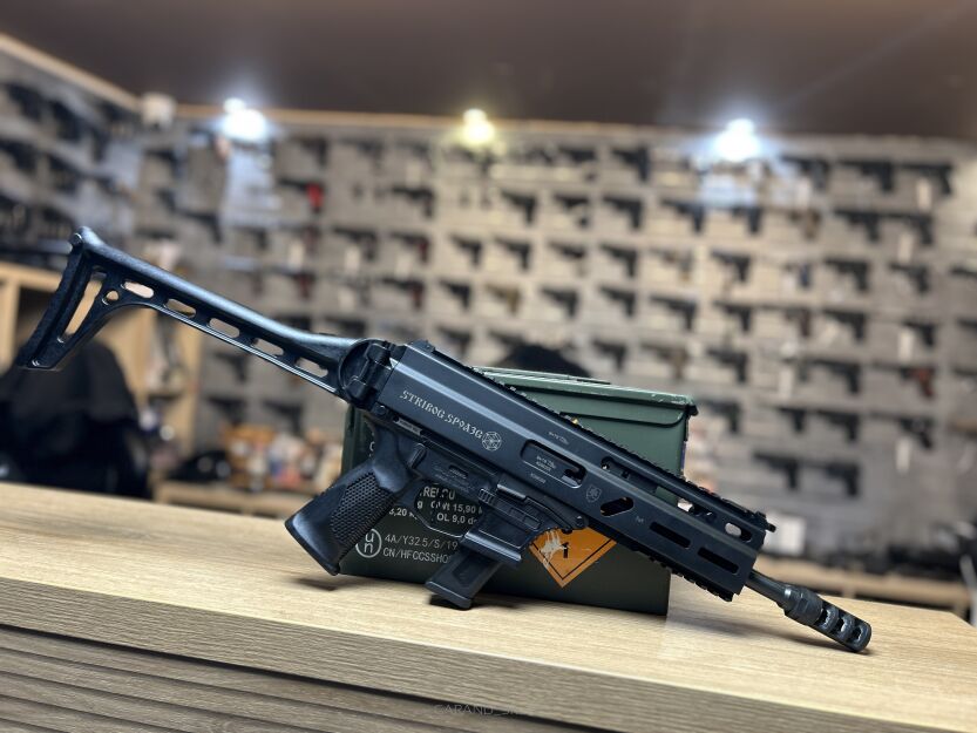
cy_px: 366
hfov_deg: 67.3
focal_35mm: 26
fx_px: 734
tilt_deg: +0.8
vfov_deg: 53.1
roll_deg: -4.9
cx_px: 488
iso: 80
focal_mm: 5.7
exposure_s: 1/50
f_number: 1.5
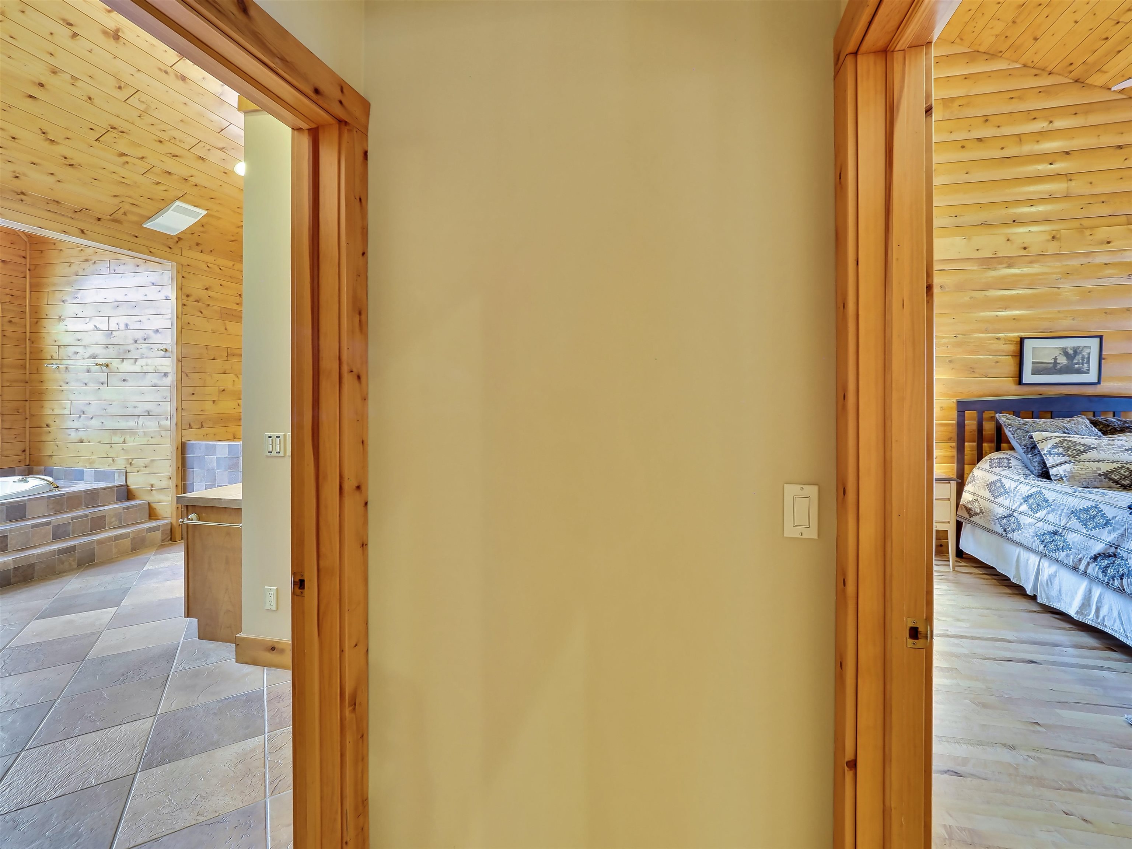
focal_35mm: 14
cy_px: 424
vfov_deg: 85.7
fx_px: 458
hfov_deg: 102.1
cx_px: 566
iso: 250
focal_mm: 7
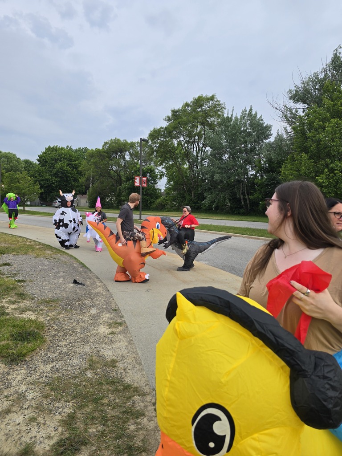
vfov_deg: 73.9
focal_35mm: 23
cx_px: 171
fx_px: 303
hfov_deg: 58.9
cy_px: 228
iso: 12
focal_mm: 6.3
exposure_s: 1/267
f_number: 1.7
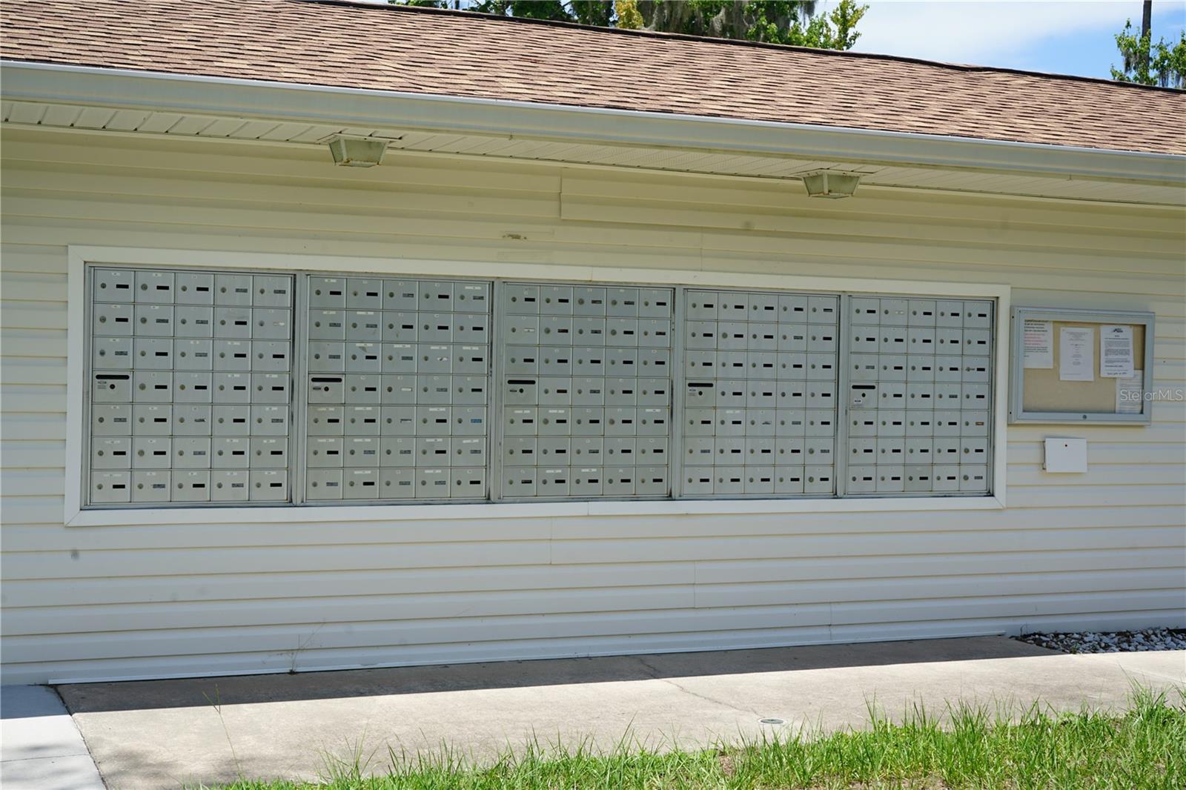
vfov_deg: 28.1
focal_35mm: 48
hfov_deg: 41.1
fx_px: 1581
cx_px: 593
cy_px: 395
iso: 100
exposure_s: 1/125
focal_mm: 48
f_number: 11
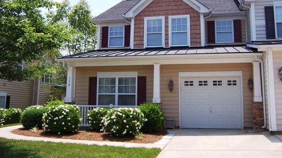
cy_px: 63
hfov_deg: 54.0
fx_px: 277
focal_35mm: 37
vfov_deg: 31.9
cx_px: 143
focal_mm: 5.5
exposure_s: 1/750
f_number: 3.4
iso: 80
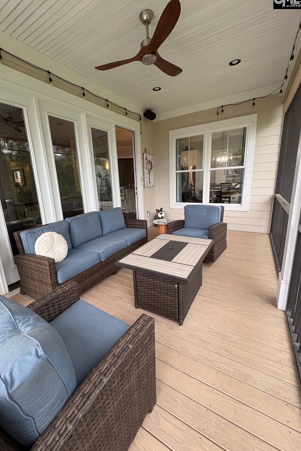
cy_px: 223
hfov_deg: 77.0
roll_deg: +3.3
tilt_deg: -12.5
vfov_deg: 100.4
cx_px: 134
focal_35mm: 15
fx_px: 188
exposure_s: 1/80
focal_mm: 2.22
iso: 200
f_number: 2.2
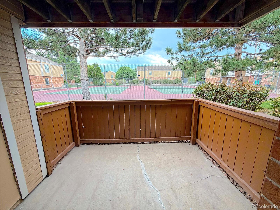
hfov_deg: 102.1
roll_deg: +0.3
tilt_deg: -11.6
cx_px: 140
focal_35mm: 14
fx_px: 113
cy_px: 105
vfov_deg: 85.7
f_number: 2.2
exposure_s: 1/148
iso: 50
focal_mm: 2.22
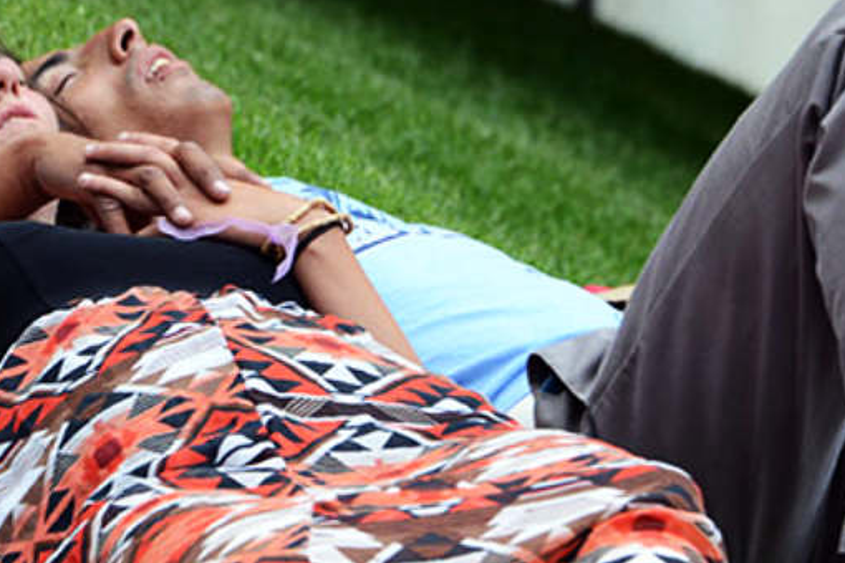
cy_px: 387
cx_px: 477
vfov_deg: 4.7
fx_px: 6900
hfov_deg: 7.0
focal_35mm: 294
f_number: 6.3
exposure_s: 1/320
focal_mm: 150
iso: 400
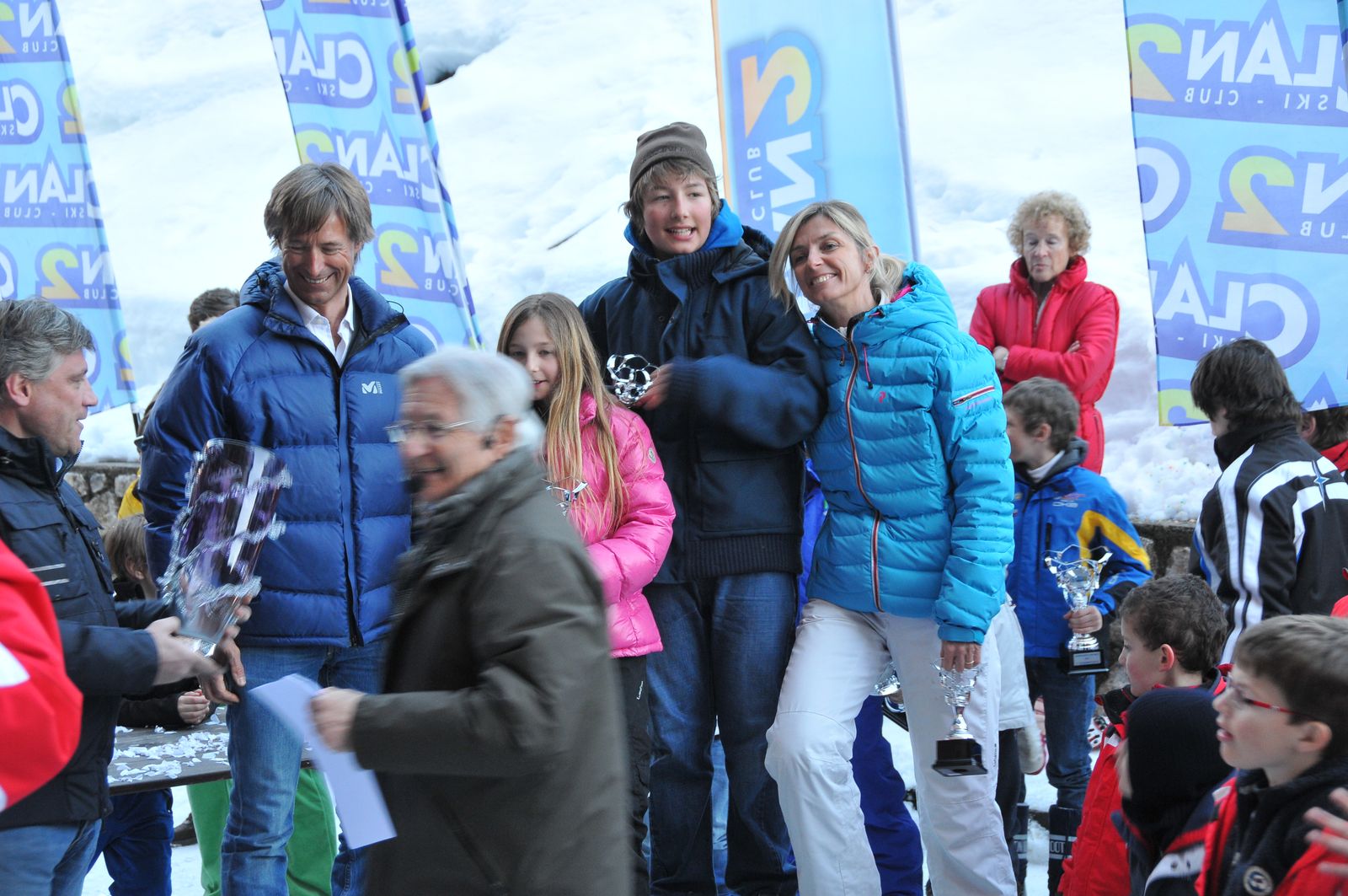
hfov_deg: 24.2
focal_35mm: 84
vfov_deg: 16.2
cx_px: 674
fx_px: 3142
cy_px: 448
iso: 640
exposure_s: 1/30
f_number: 6.3
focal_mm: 56
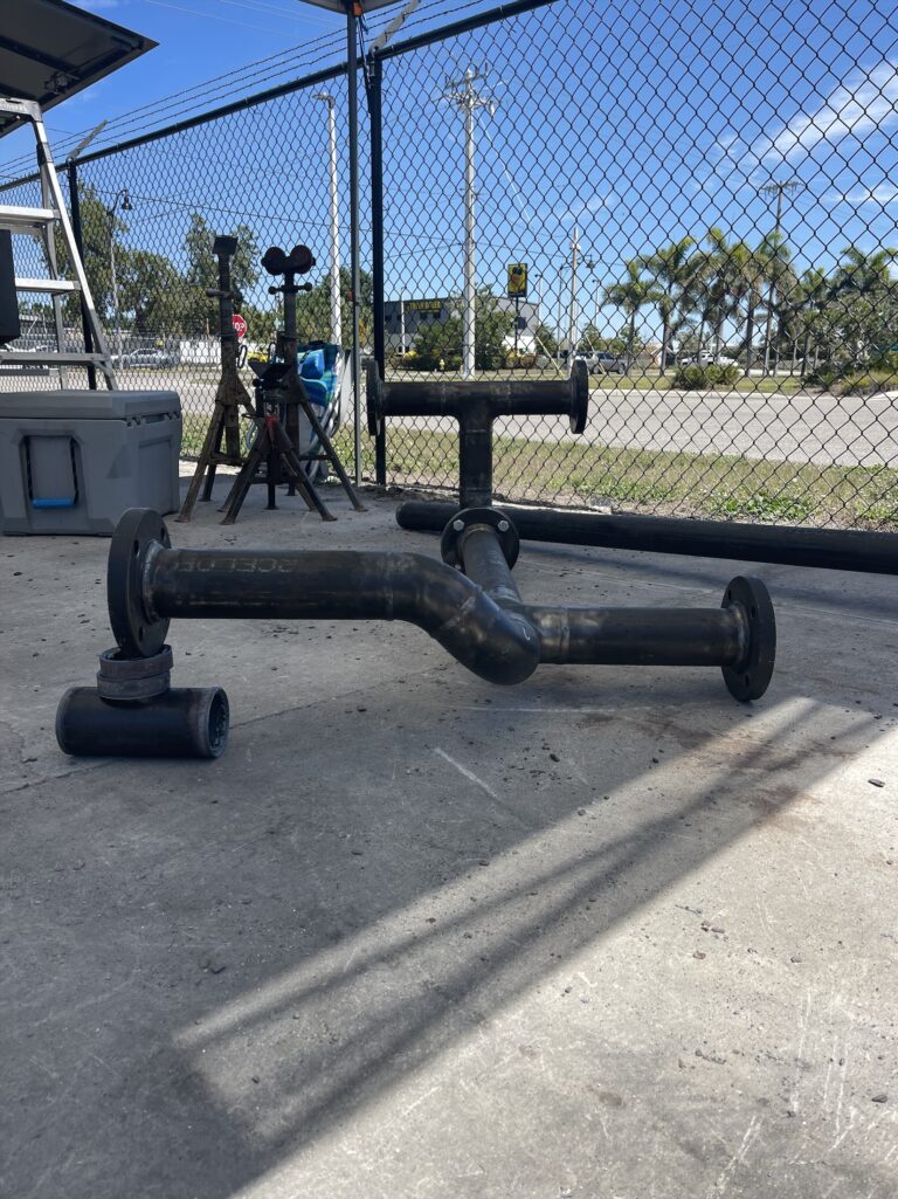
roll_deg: -0.7
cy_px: 600
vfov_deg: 69.4
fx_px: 865
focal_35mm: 25
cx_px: 449
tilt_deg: -14.5
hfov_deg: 54.9
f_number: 1.6
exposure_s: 1/2387
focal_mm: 5.1
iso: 32
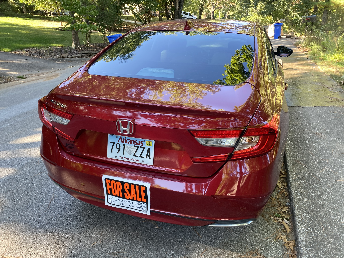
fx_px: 258
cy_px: 129
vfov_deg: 53.1
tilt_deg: -17.3
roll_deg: +2.8
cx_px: 172
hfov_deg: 67.3
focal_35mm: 26
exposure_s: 1/121
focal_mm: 4.25
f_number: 1.8
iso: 64
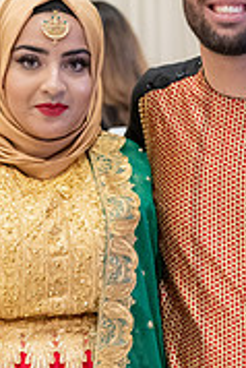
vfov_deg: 11.5
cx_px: 147
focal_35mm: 177
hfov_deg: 7.8
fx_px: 1811
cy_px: 320
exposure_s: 1/100
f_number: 4
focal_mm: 70
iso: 10000
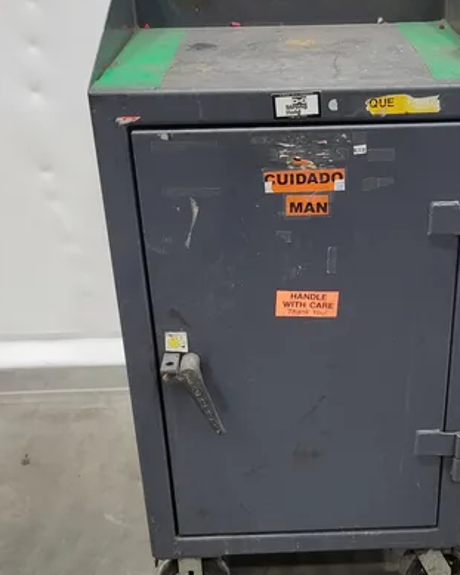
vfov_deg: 38.0
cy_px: 322
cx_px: 323
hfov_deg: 30.5
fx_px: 834
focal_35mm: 49
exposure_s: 1/39
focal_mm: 5.4
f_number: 1.8
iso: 320
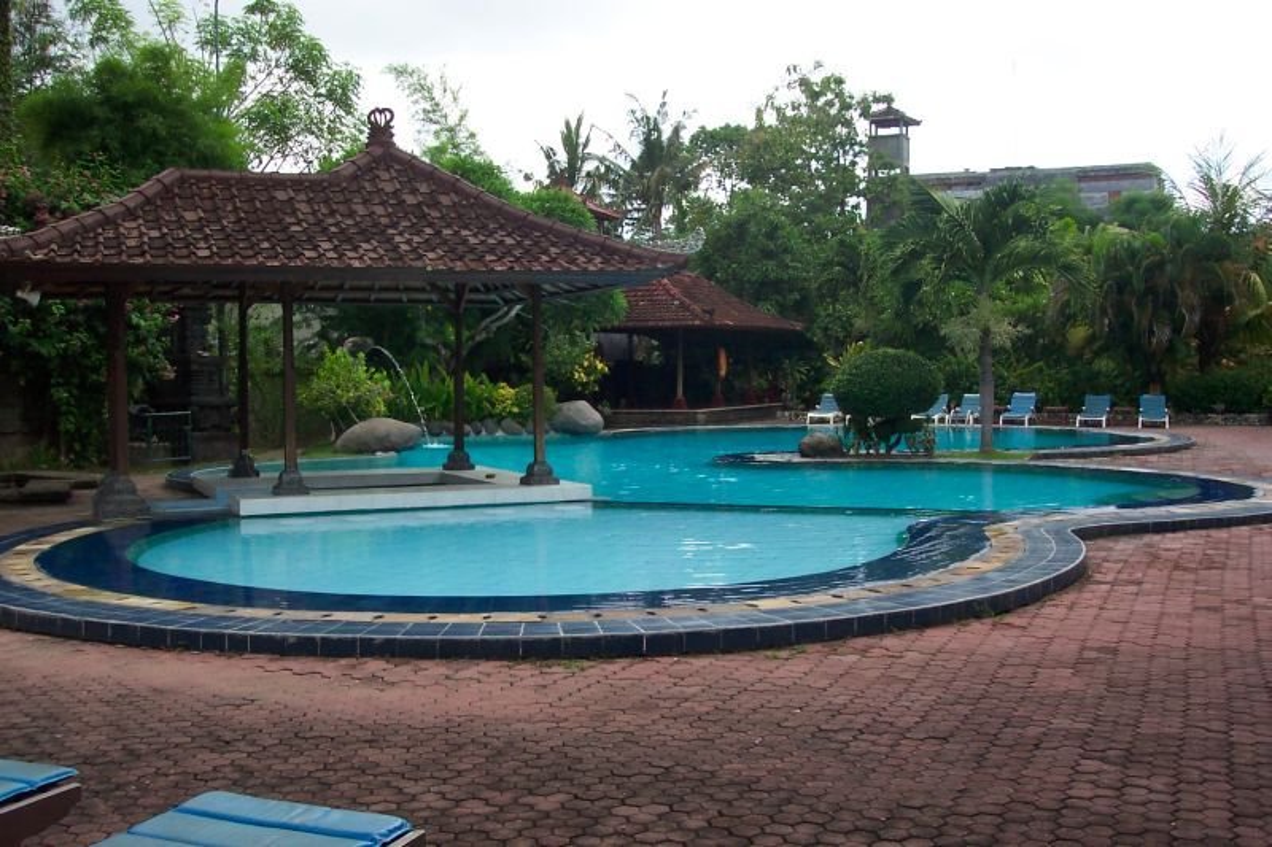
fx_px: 1342
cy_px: 424
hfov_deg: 50.7
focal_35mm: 38
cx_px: 636
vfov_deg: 35.0
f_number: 4.8
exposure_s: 1/350
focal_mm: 8
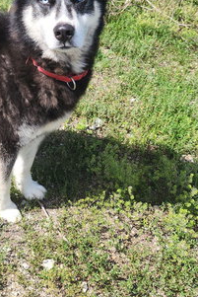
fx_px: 437
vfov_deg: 36.2
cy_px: 57
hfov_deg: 24.3
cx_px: -5
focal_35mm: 53
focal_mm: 6.4
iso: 12
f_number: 1.8
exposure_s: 1/452
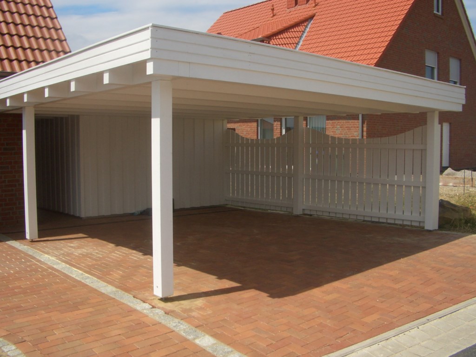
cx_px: 238
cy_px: 178
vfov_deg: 40.7
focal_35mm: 35
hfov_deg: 52.6
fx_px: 481
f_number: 4.3
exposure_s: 1/640
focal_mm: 5.8
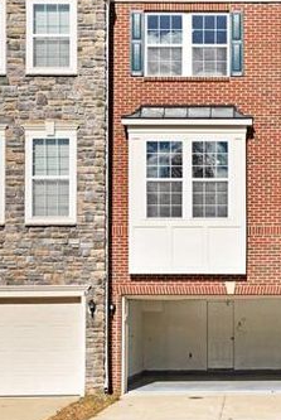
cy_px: 273
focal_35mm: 65
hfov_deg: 20.6
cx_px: 248
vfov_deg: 30.7
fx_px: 759
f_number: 8
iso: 400
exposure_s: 1/2000
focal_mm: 29
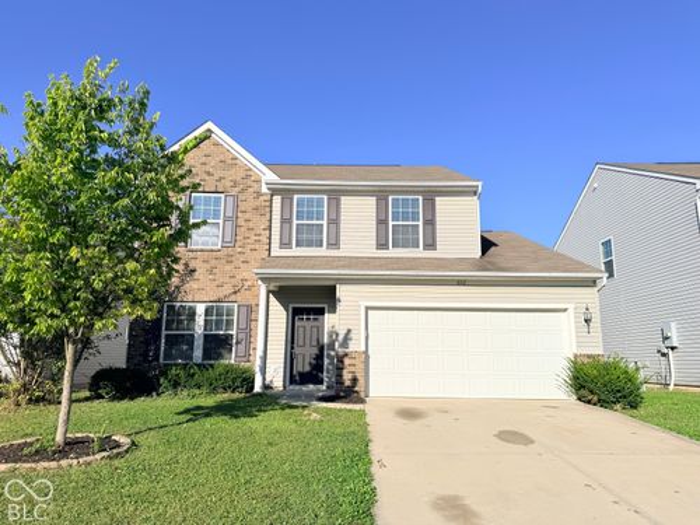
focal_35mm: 24
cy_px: 262
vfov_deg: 56.8
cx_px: 350
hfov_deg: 71.6
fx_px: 485
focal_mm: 6.76
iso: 80
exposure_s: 1/8130
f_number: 1.78
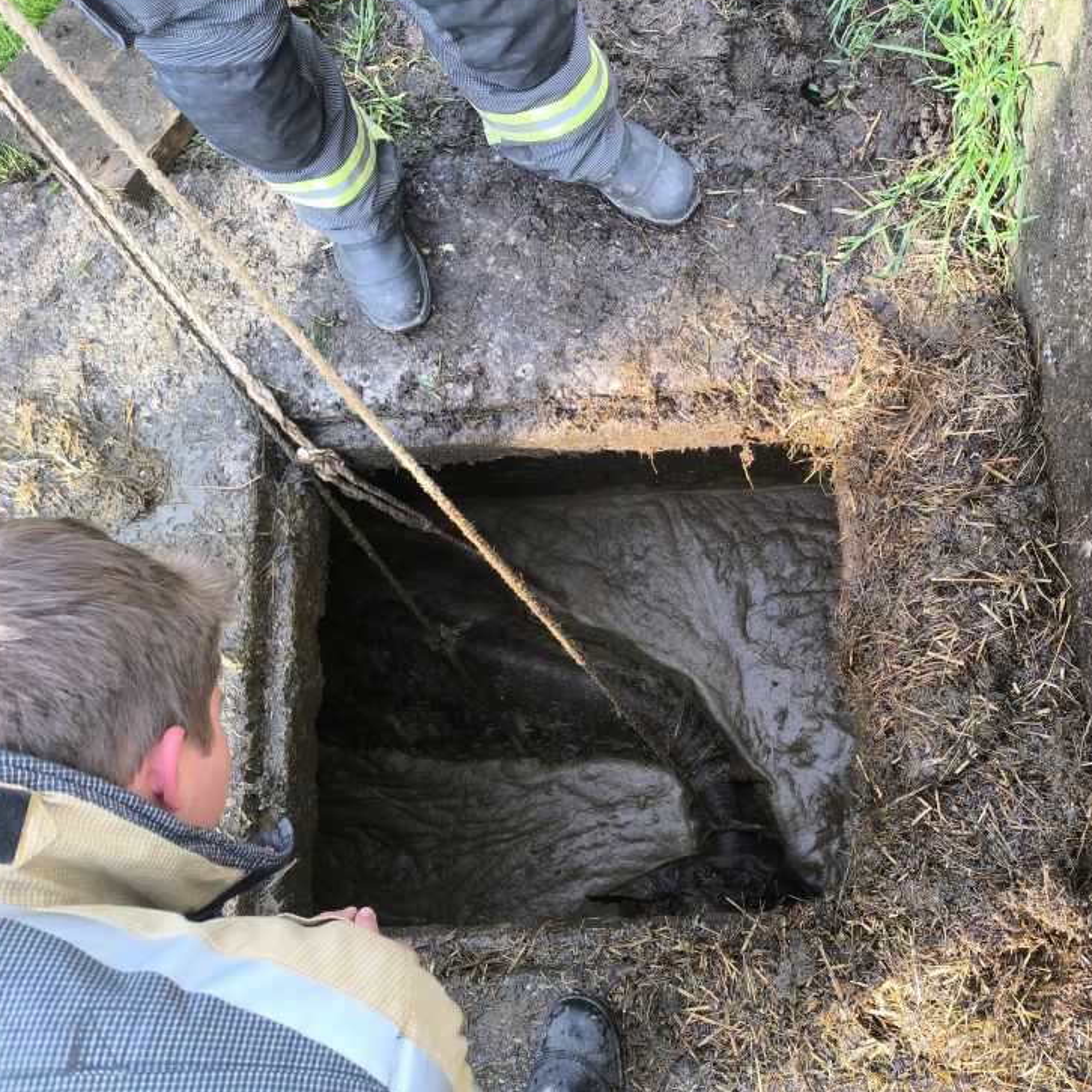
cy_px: 554
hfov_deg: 56.3
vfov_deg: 57.3
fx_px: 999
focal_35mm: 28
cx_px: 711
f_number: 1.65
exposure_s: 1/100
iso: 250
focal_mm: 6.14
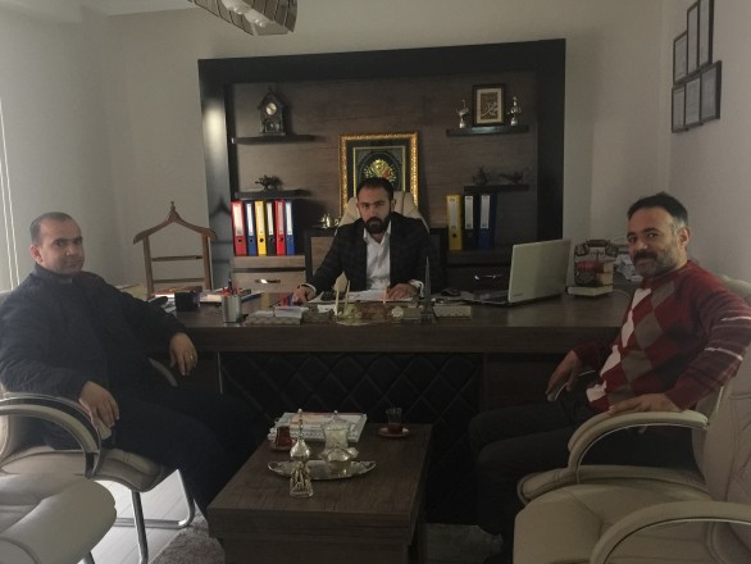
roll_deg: +1.9
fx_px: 629
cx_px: 376
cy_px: 282
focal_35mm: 29
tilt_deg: -9.2
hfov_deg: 61.6
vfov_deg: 48.3
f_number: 2.2
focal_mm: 4.15
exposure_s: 1/8
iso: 160
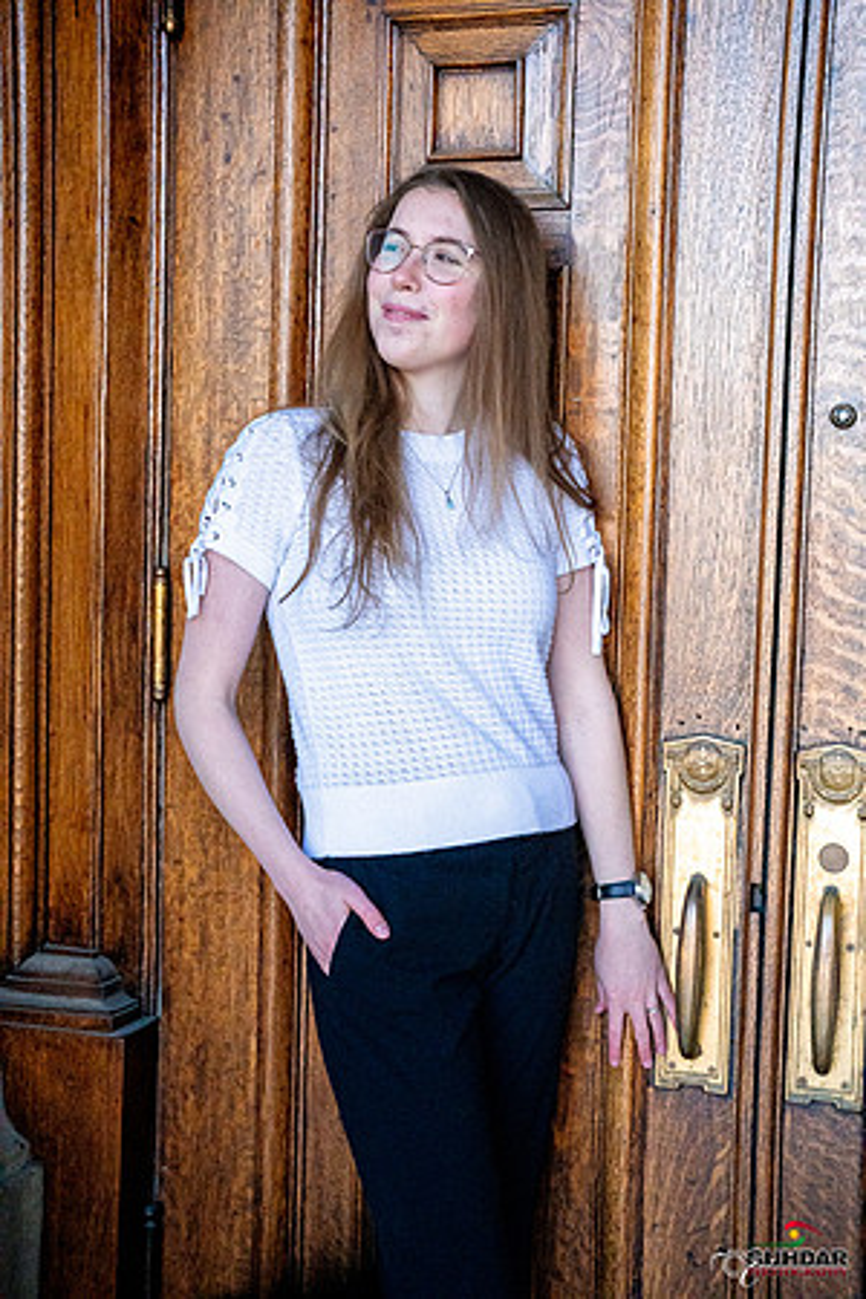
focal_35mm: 50
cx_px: 433
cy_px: 650
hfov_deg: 27.0
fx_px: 1804
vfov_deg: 39.6
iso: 6400
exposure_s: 1/8000
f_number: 3.5
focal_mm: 50
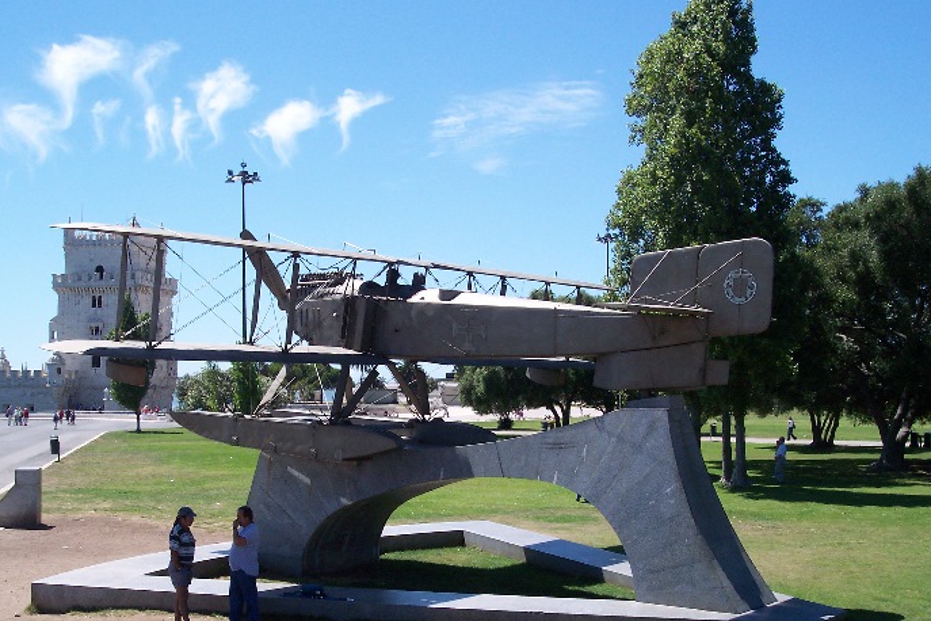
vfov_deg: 29.2
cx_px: 402
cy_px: 342
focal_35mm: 46
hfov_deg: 42.6
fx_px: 1190
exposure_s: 1/700
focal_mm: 8
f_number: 4.8
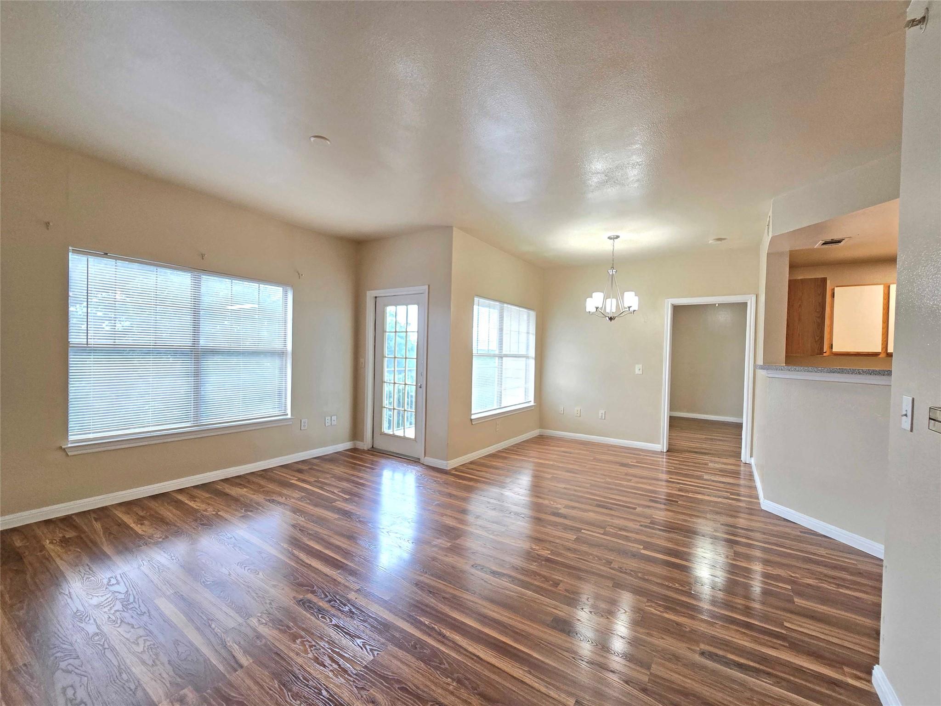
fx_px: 353
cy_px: 353
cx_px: 470
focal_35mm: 13
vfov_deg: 89.9
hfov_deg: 106.2
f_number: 2.2
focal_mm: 2.2
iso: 100
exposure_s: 1/60
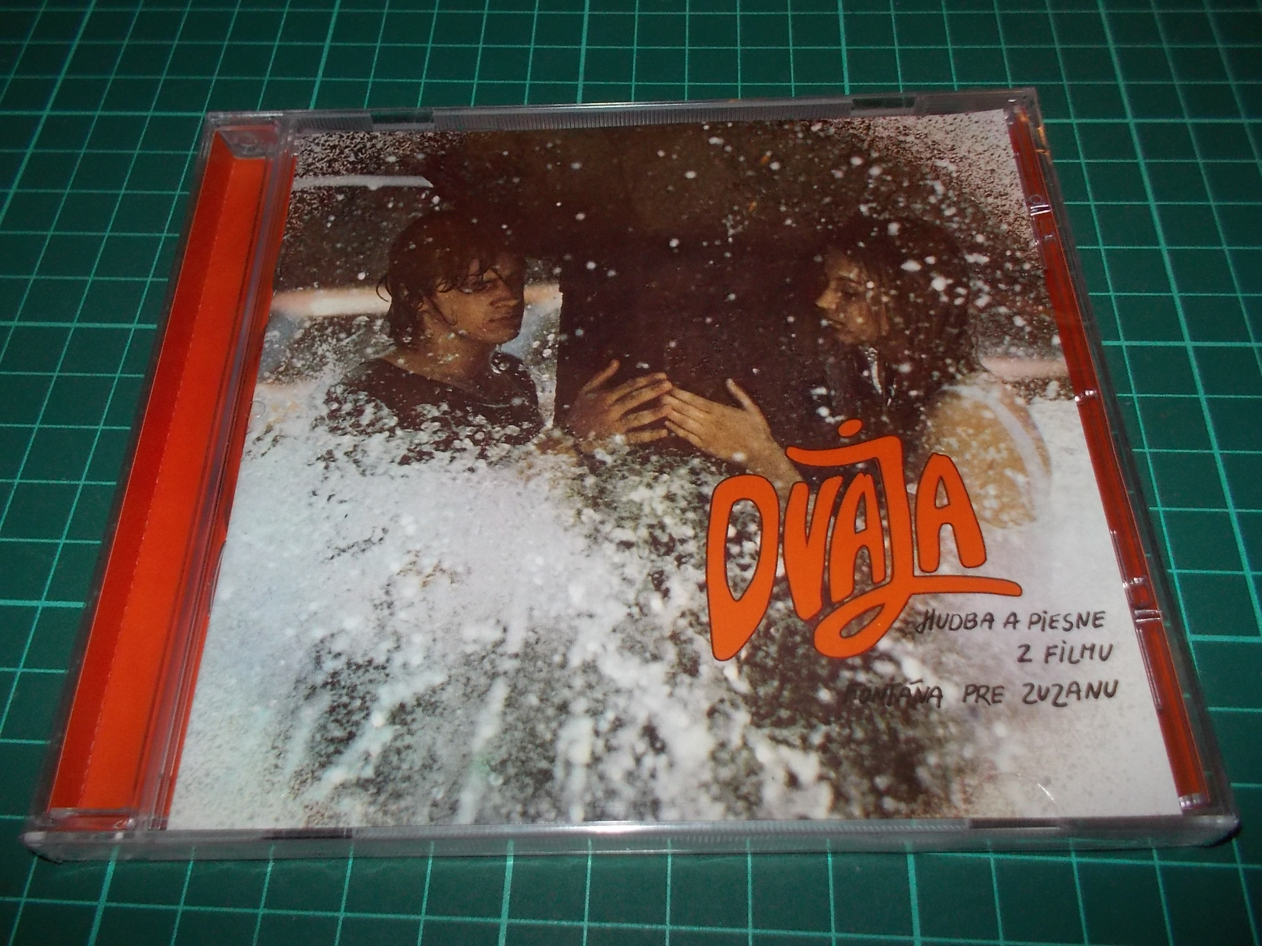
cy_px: 473
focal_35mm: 29
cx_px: 631
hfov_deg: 61.7
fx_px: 1057
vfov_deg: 48.2
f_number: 3.3
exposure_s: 1/30
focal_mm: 4.1
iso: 200
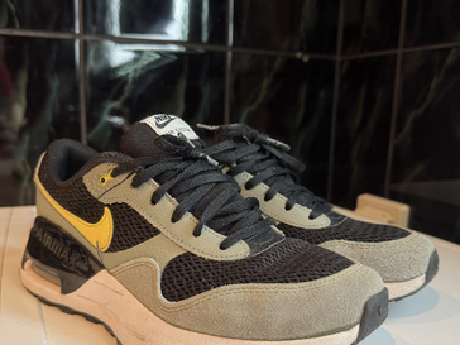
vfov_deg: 42.8
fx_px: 439
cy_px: 198
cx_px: 231
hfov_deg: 55.4
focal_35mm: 33
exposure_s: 1/50
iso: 250
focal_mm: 6.76
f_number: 1.78
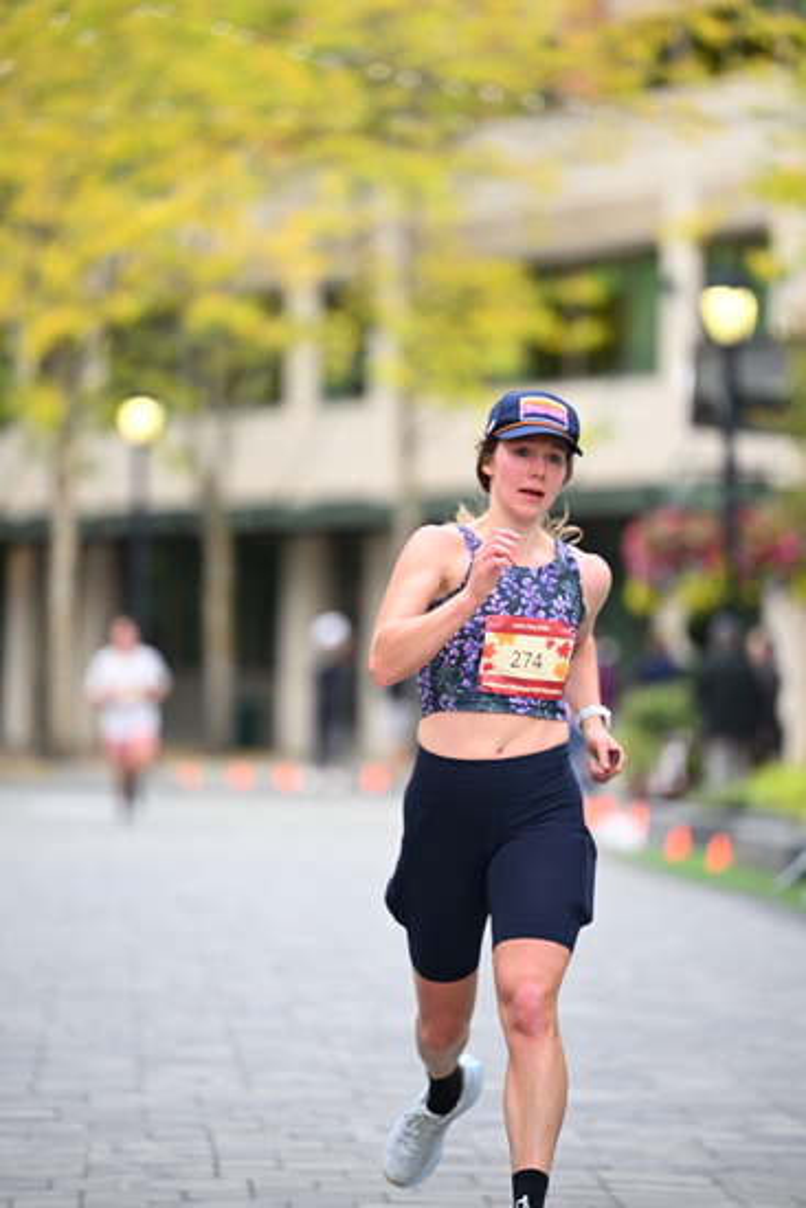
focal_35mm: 200
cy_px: 604
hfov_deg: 6.9
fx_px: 6712
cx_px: 403
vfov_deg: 10.3
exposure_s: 1/1600
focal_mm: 200
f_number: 2.8
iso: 1000
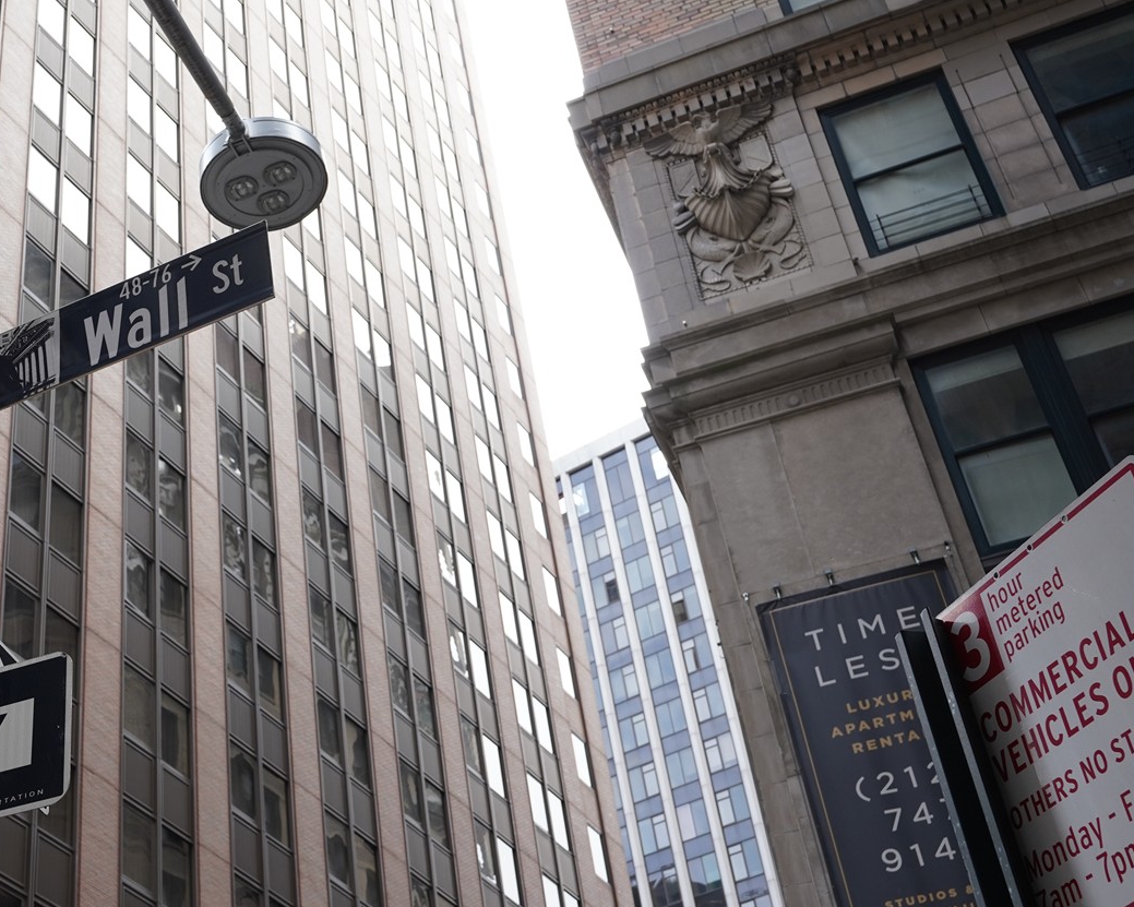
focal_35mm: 56
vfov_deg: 27.0
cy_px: 342
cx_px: 103
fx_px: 1879
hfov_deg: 31.9
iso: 400
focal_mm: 31
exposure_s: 1/100
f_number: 7.1
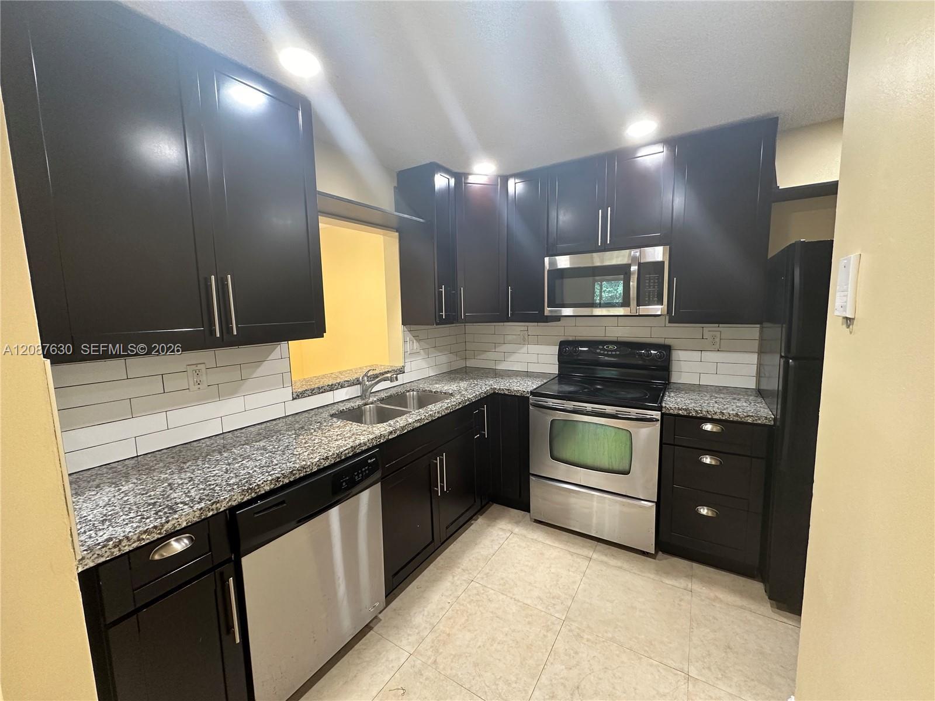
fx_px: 378
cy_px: 350
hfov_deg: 102.1
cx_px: 468
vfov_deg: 85.7
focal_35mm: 14
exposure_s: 1/60
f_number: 2.2
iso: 250
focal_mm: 2.22
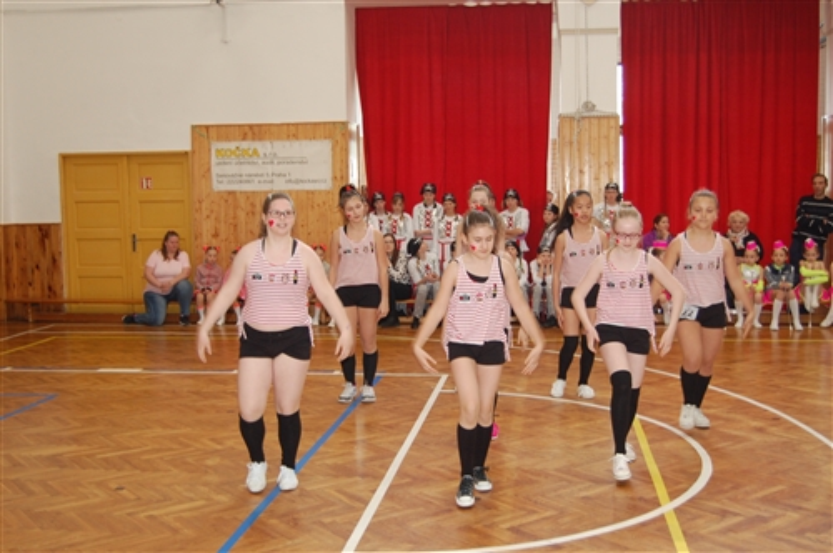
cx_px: 416
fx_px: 971
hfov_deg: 46.5
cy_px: 276
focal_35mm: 42
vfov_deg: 31.8
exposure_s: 1/60
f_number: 4.2
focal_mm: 28
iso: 500
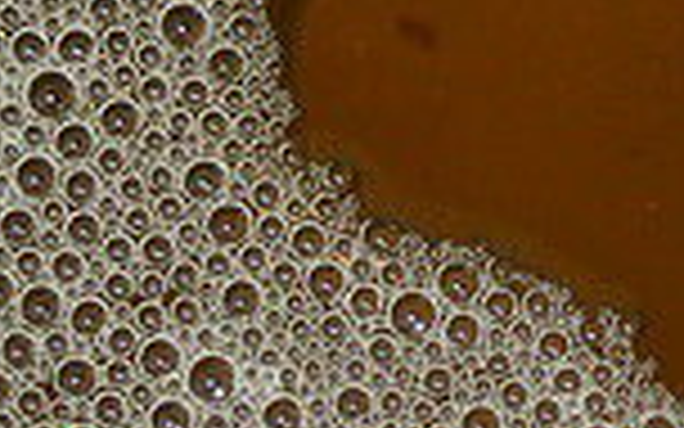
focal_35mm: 439
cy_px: 815
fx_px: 8183
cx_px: 799
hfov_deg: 4.8
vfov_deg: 3.0
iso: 80
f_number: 4.5
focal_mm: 9.7
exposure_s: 1/30
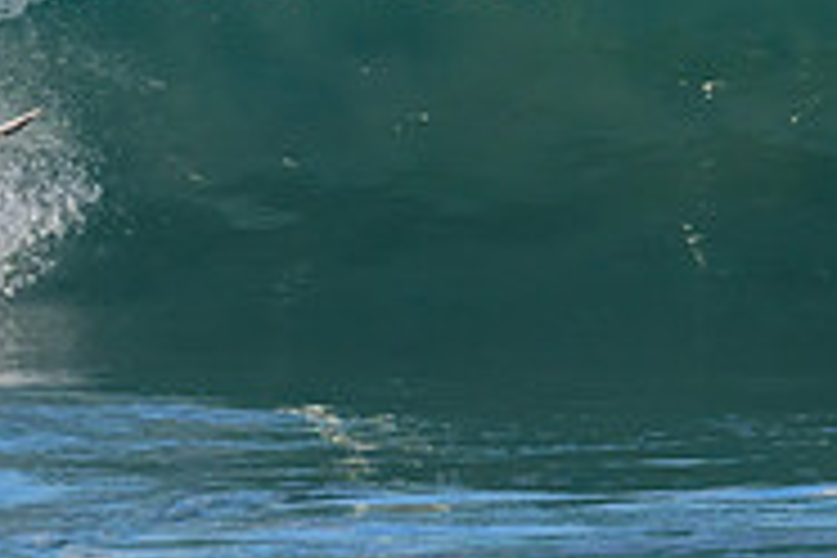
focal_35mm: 2055
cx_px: 76
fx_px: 47775
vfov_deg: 0.7
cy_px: -119
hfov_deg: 1.0
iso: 2000
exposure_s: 1/1600
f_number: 11
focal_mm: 660
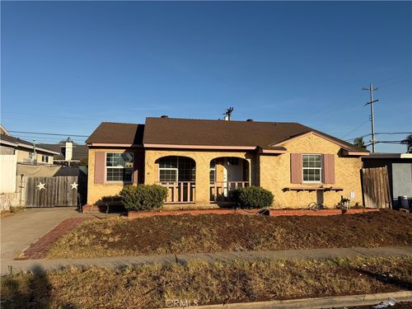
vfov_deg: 56.8
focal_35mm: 24
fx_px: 286
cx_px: 206
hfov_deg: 71.6
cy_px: 154
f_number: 1.78
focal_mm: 6.76
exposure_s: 1/4673
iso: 80
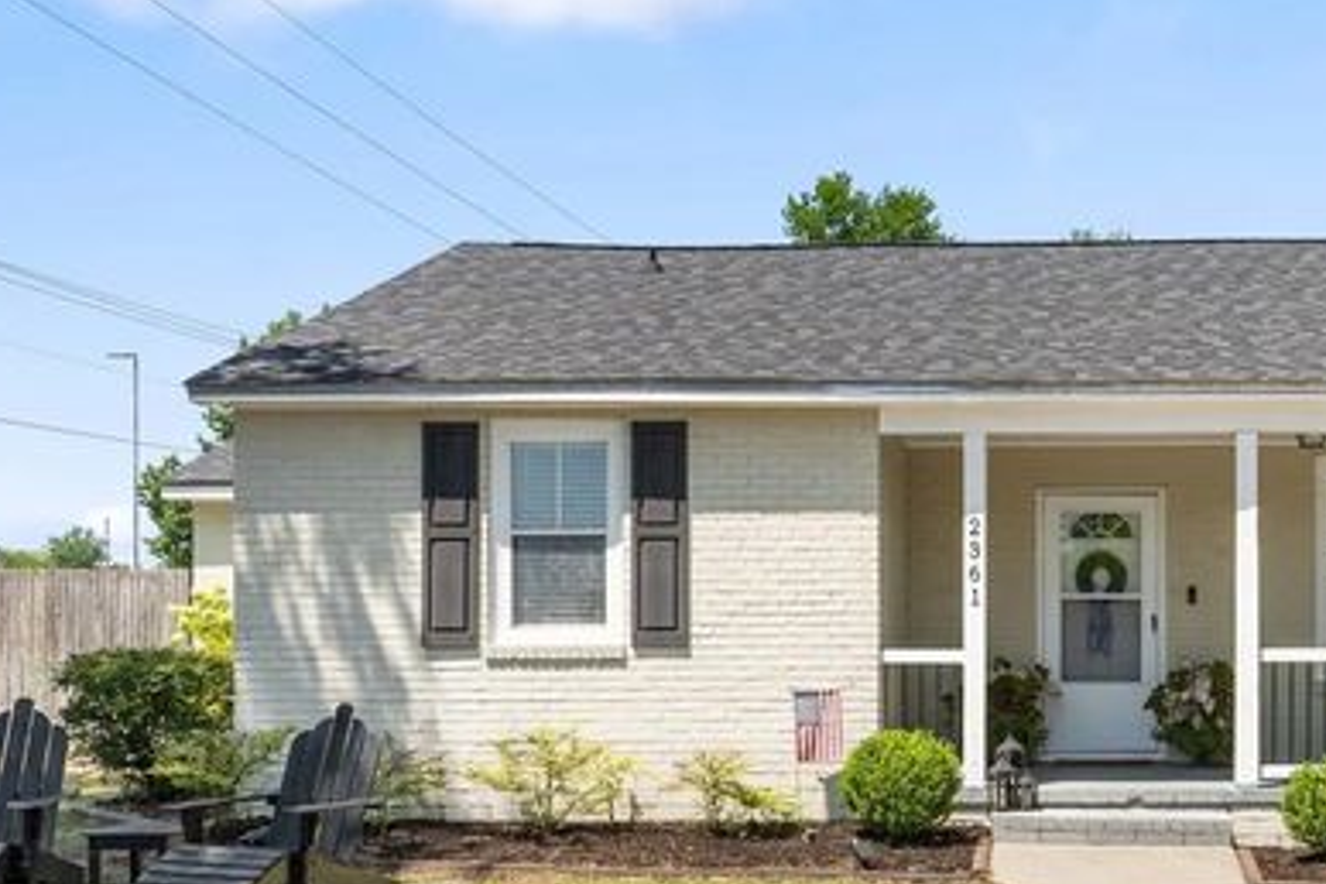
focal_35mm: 45
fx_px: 1657
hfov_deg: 41.8
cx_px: 1048
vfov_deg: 29.1
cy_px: 721
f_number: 8
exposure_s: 1/60
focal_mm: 17
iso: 50
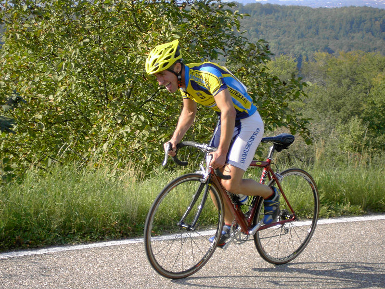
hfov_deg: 18.7
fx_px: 1168
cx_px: 192
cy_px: 144
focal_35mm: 105
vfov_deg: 14.1
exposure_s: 1/320
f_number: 4.7
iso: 100
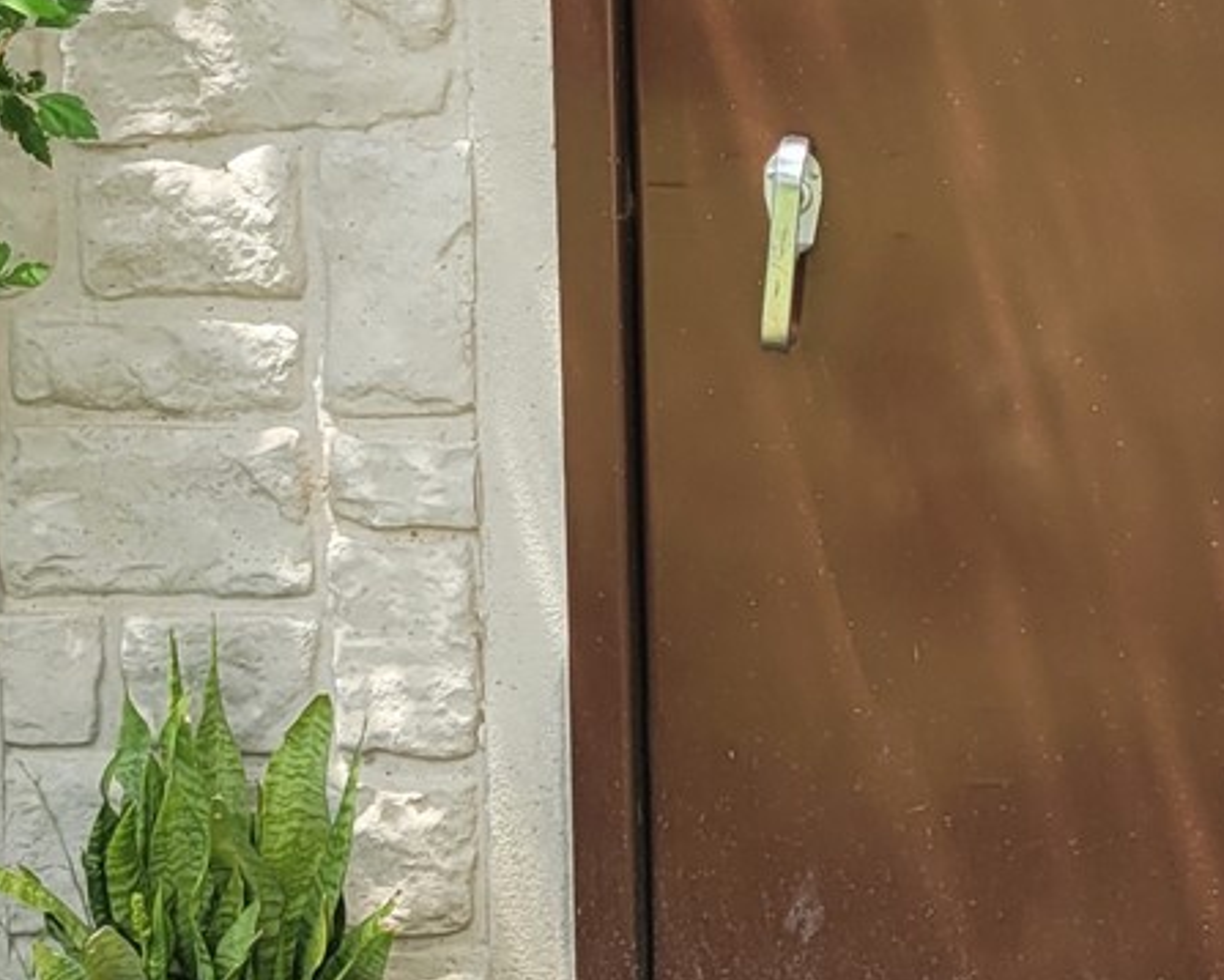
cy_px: -109
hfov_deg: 17.5
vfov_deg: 13.8
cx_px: 978
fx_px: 3950
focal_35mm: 109
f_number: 1.8
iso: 40
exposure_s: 1/539
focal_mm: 5.4
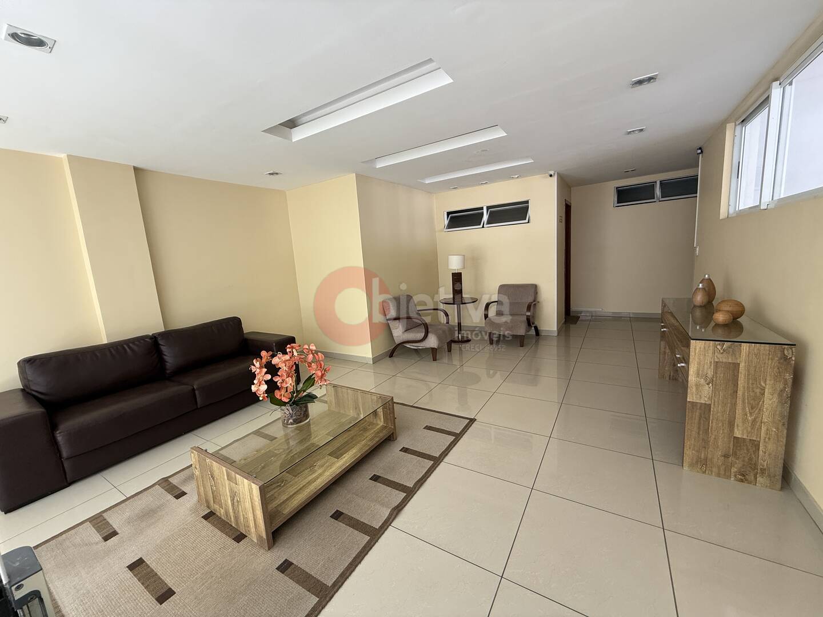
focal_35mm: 14
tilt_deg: -8.9
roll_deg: +4.5
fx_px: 333
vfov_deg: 85.7
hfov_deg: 102.1
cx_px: 412
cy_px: 308
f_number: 2.2
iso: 125
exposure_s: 1/99
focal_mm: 2.22
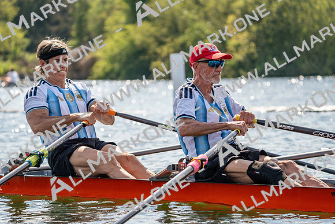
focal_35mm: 200
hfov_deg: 10.3
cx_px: 168
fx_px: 1861
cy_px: 112
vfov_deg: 6.9
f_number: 5.6
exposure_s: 1/1600
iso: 250
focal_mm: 200
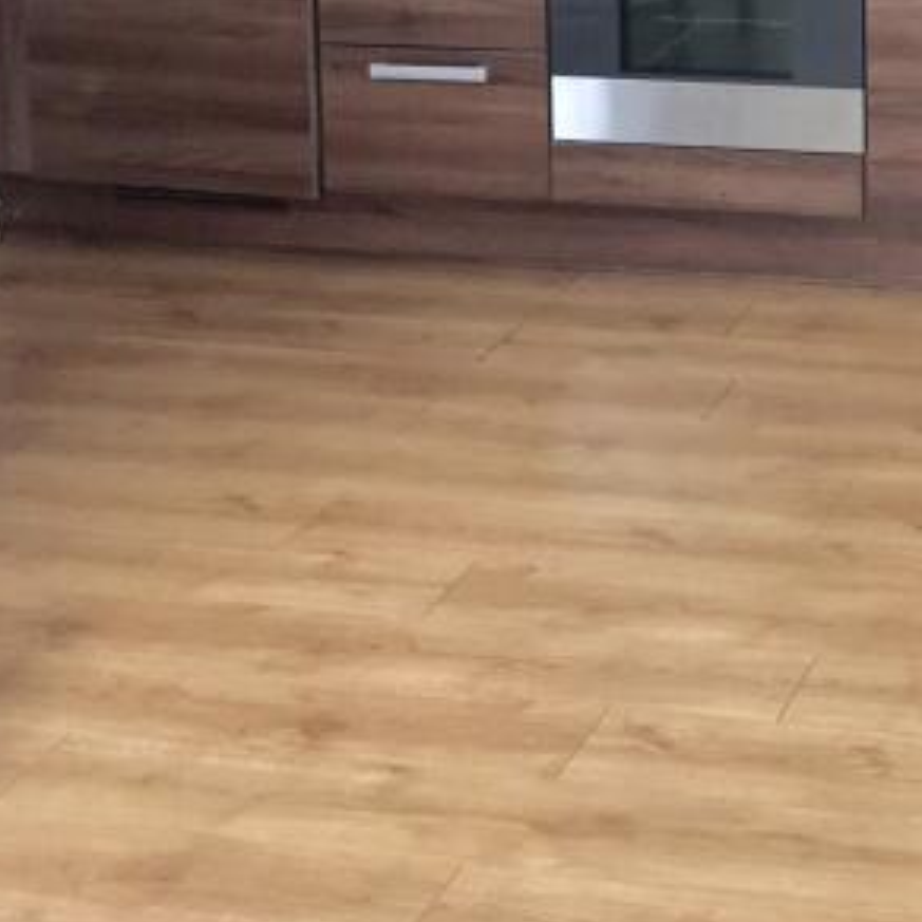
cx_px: 1030
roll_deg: +0.1
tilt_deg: -9.3
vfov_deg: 19.1
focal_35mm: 87
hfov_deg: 19.1
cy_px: -108
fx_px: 2622
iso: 25
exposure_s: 1/33
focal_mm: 3.99
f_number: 1.8
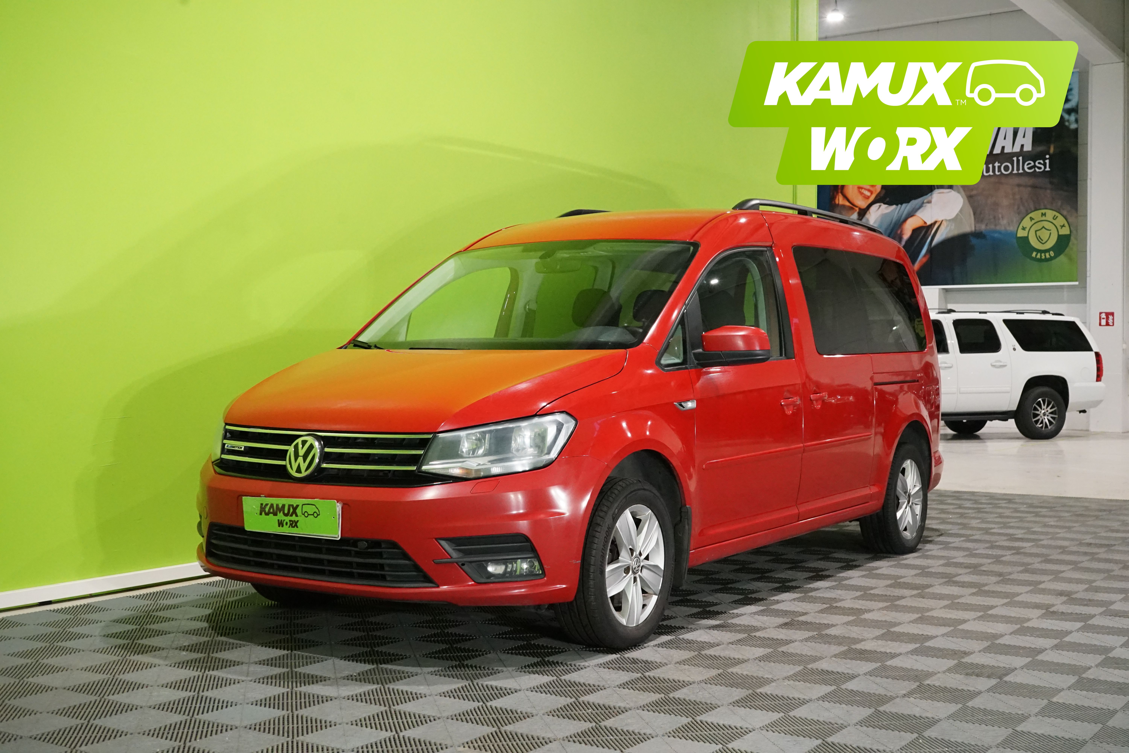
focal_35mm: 41
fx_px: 1286
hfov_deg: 47.4
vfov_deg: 32.6
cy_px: 376
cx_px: 564
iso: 6400
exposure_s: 1/125
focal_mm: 41
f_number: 8
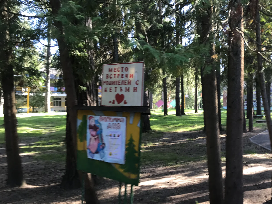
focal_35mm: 35
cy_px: 100
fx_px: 275
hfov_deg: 52.1
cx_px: 169
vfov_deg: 40.7
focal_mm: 3.99
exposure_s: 1/100
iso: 32
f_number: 1.8
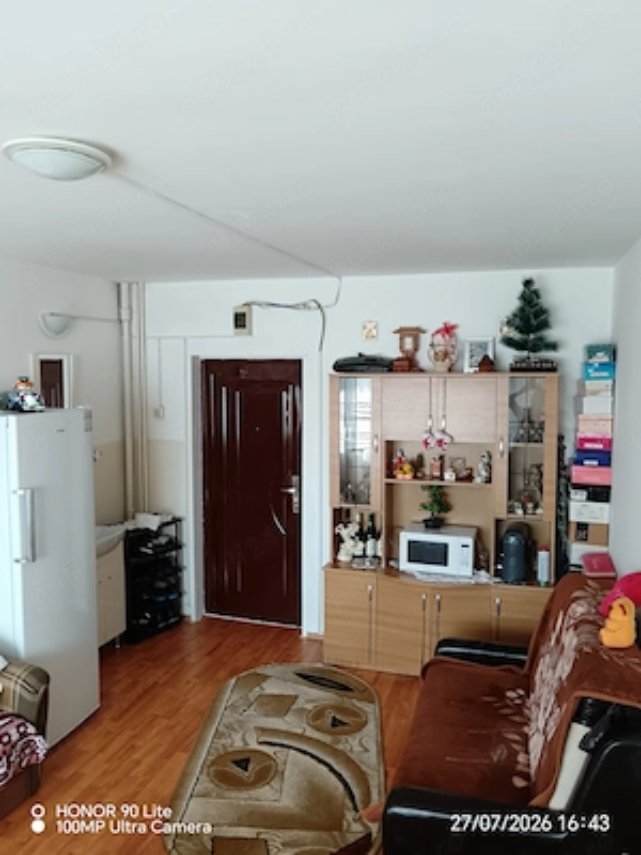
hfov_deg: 51.4
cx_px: 320
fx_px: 667
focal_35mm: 27
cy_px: 428
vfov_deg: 65.3
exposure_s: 1/100
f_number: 1.9
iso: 556
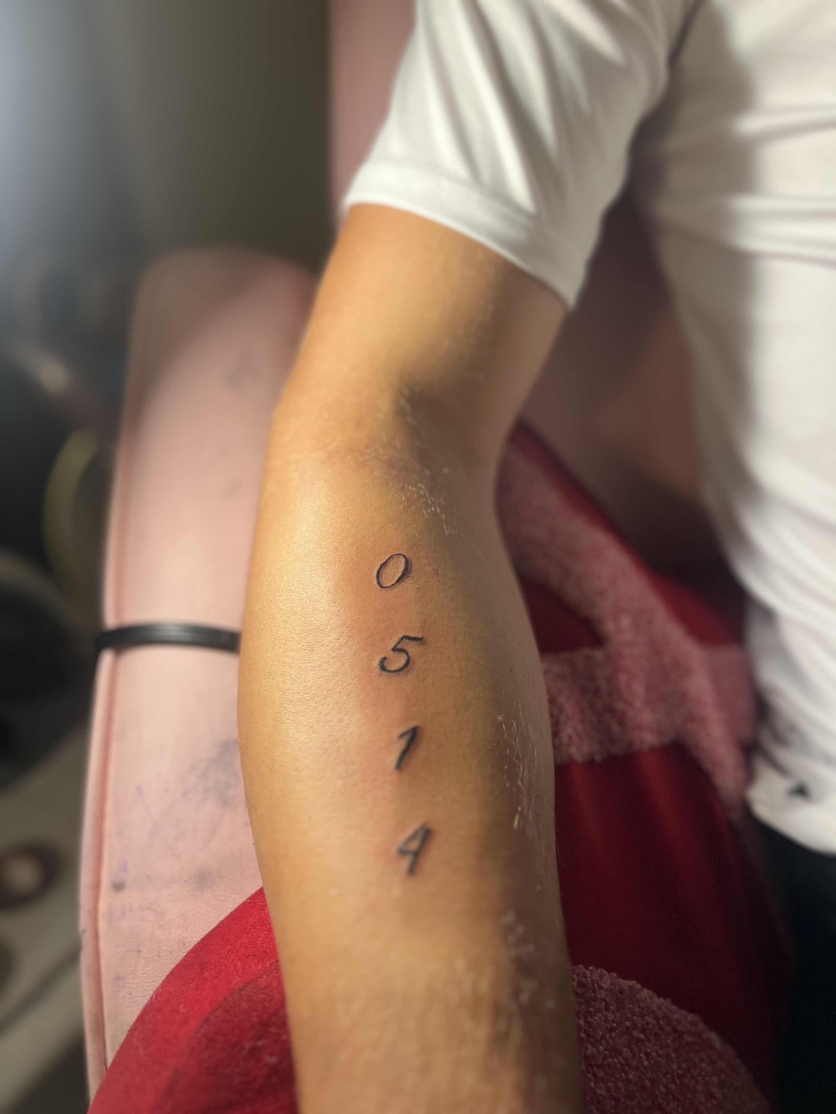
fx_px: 837
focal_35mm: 26
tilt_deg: -55.5
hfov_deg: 53.1
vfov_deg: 67.3
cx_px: 418
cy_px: 557
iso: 125
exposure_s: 1/120
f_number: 1.6
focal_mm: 5.1
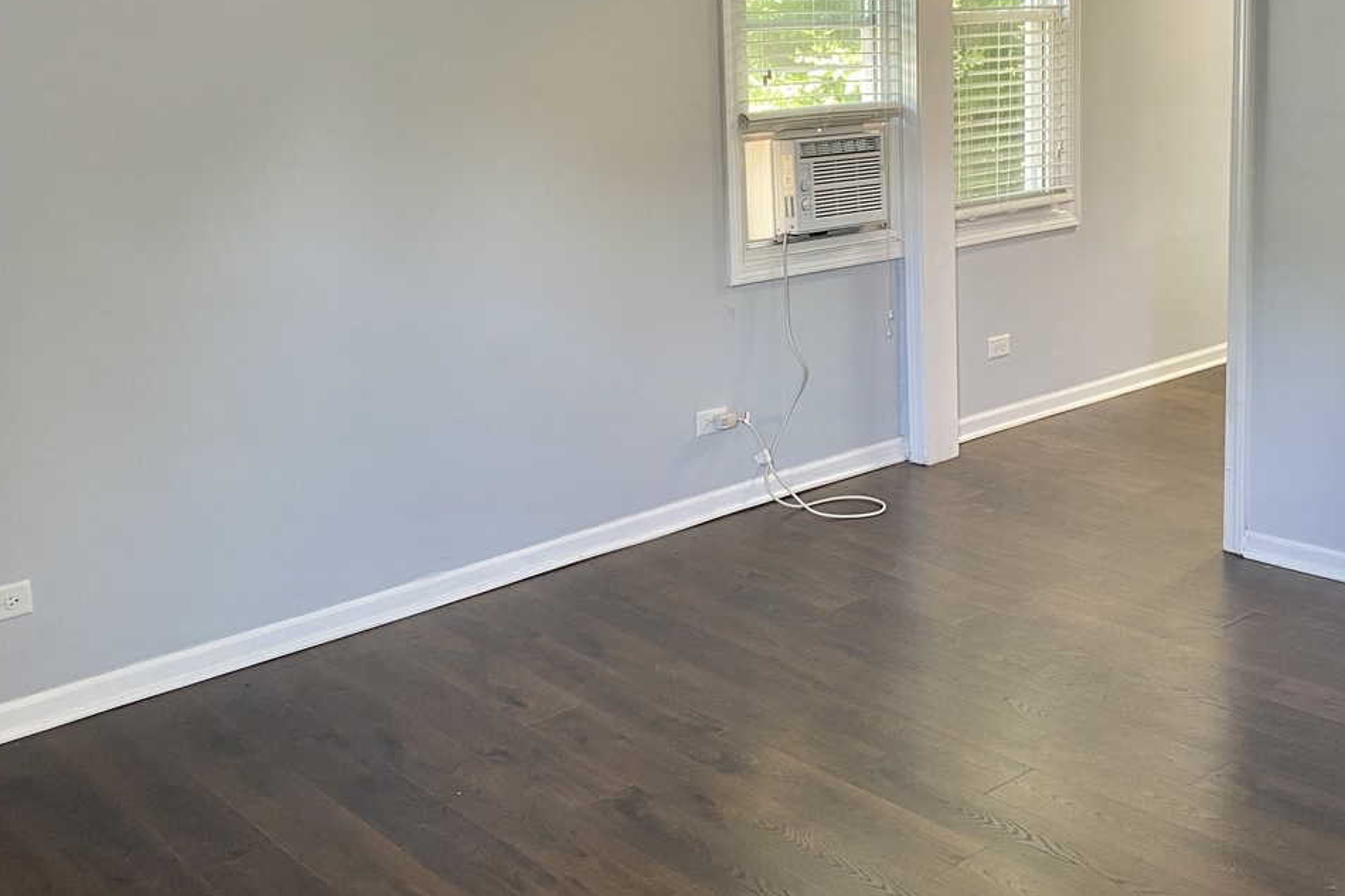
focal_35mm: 41
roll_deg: +2.2
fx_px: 1531
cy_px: 282
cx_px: 712
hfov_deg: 47.4
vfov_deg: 32.3
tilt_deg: -9.1
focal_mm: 4.25
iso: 160
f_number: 1.8
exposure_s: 1/60
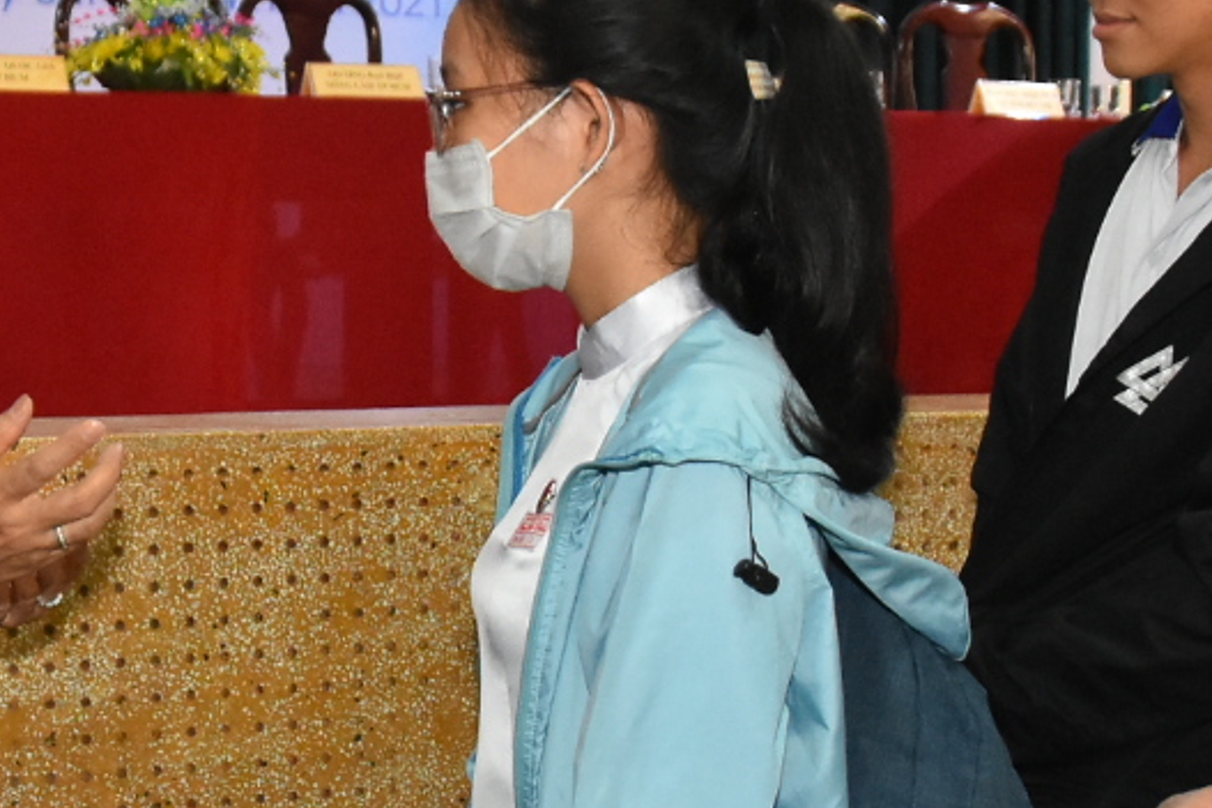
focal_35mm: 83
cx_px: 278
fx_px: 2793
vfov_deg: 16.4
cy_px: 569
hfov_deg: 24.2
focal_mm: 18
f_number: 3.5
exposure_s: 1/160
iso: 3200
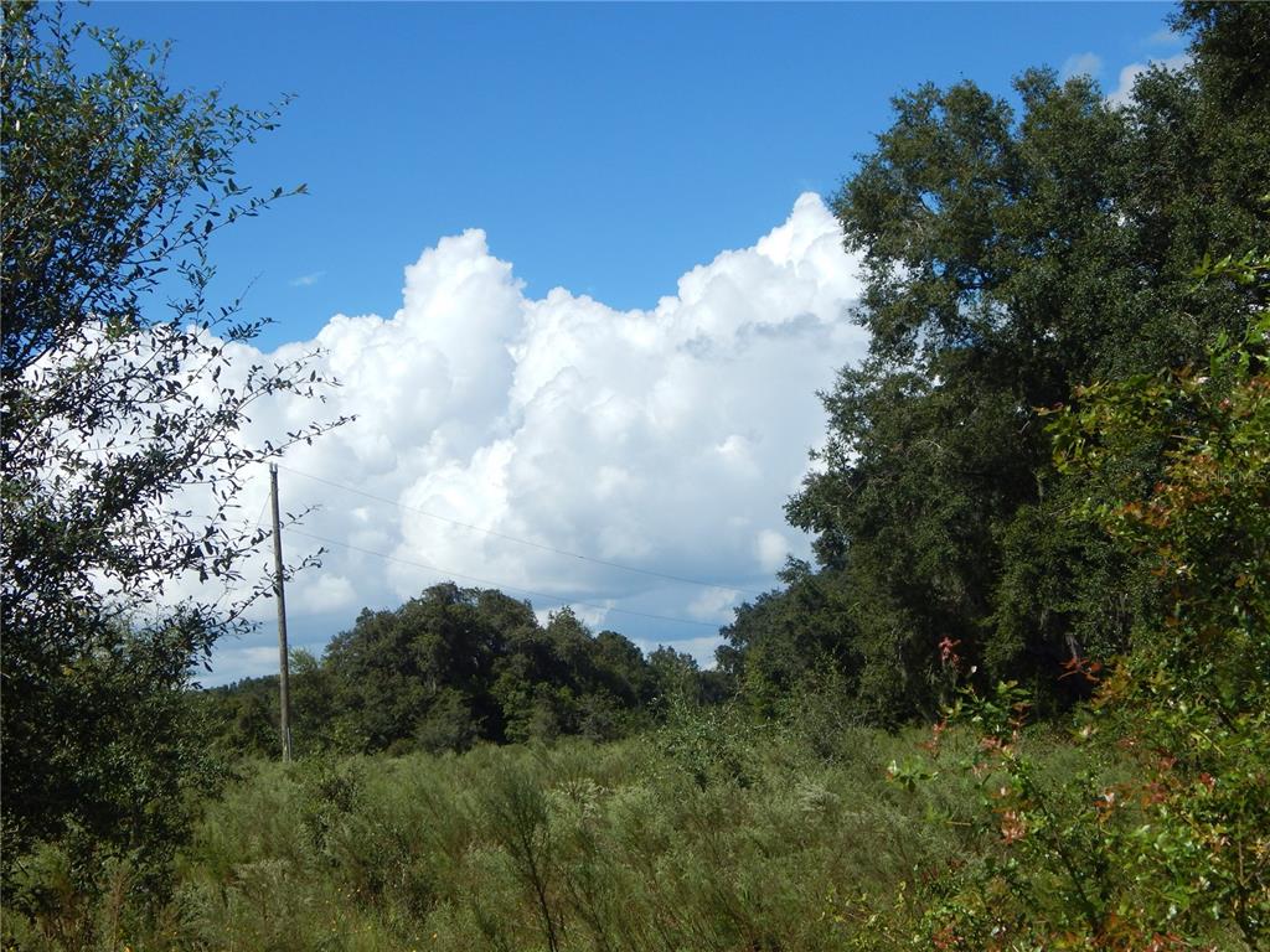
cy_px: 476
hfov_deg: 35.5
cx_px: 635
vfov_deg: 27.0
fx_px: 1981
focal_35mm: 54
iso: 125
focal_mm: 9.7
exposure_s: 1/640
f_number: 7.6
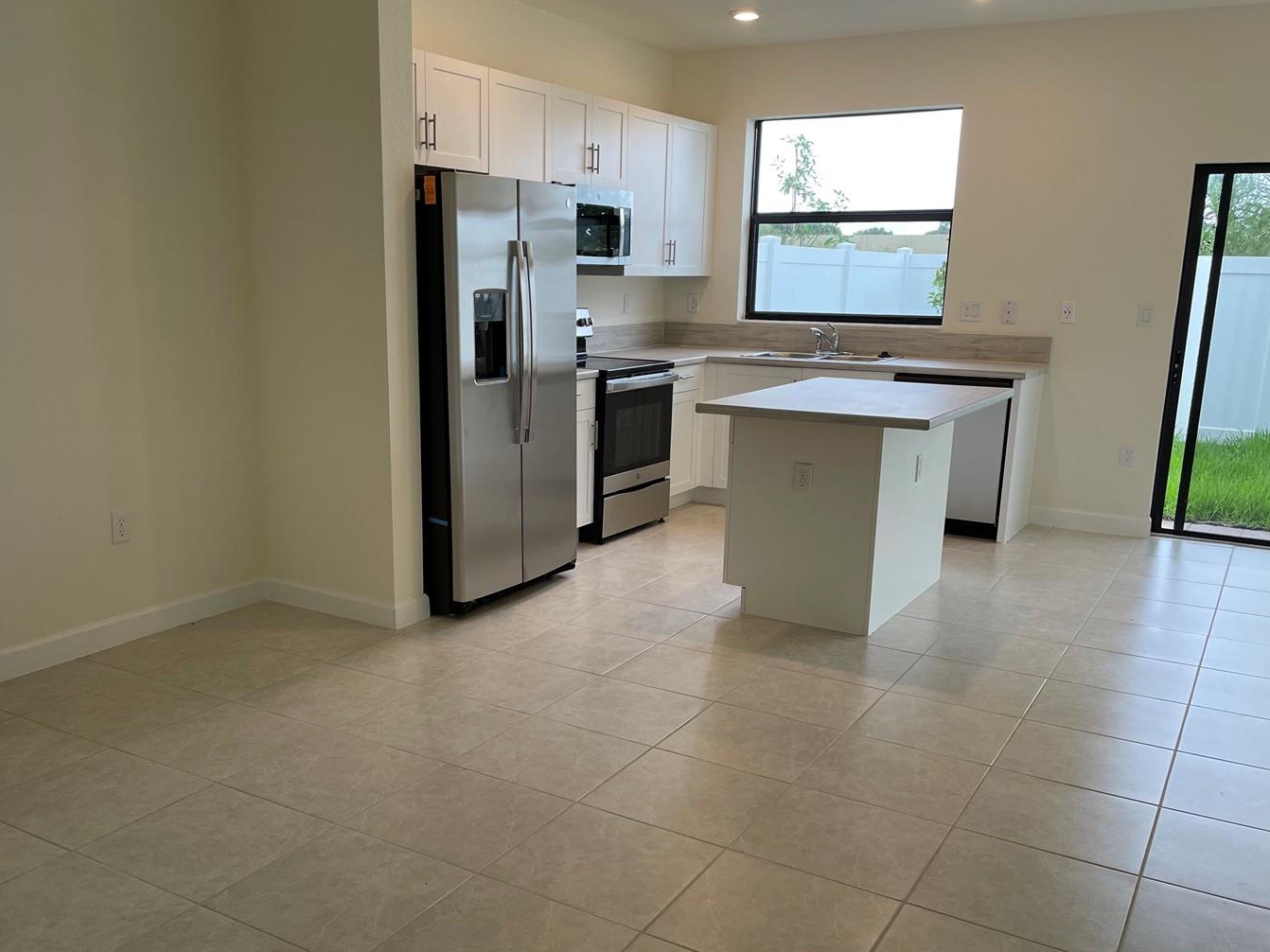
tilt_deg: -12.8
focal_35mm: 31
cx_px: 573
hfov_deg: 58.2
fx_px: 1137
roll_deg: -0.8
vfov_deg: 45.4
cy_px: 527
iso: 50
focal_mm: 4.2
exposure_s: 1/120
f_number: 1.6
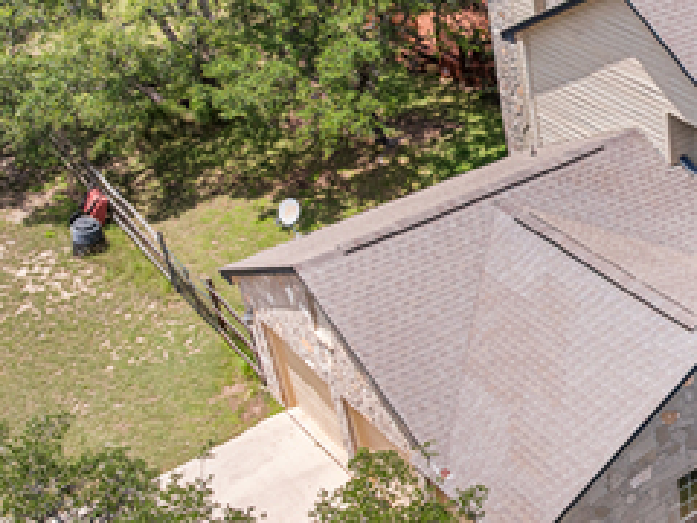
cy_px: 266
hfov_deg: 27.0
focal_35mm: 64
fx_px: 1289
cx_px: 822
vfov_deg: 22.9
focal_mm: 12.29
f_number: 2.8
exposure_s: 1/3200
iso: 150
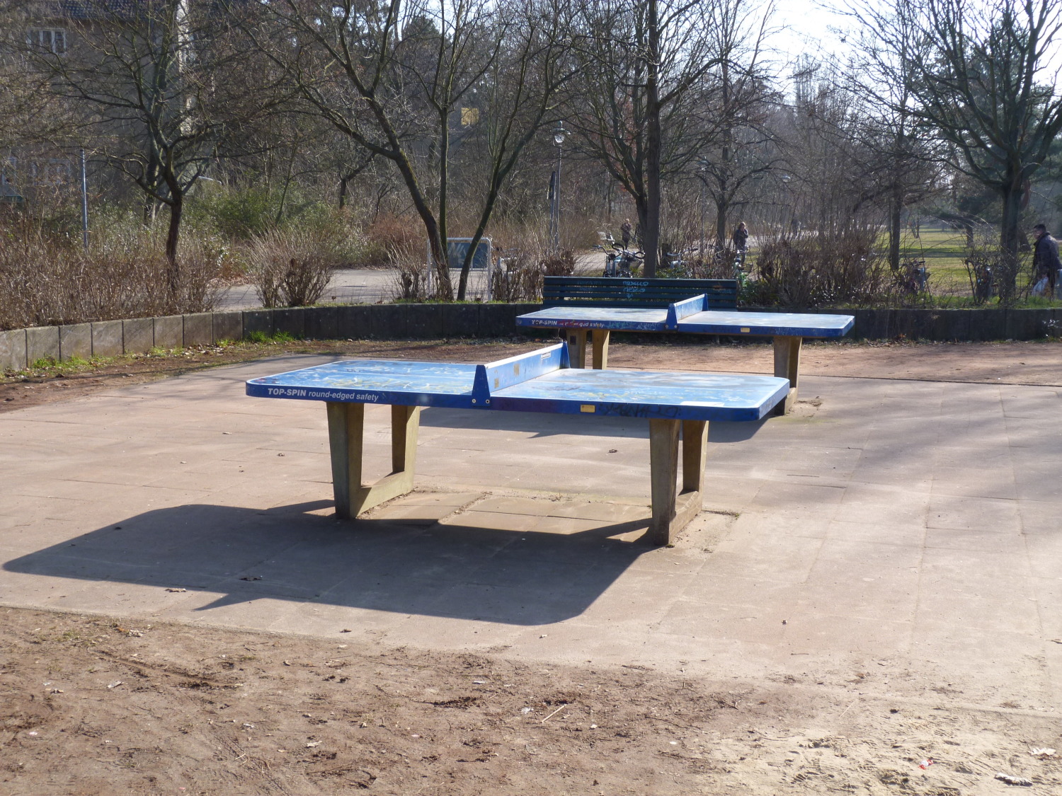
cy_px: 398
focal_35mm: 47
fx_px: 1442
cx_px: 531
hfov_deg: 40.4
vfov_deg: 30.9
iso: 80
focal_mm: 8.5
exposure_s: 1/200
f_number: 4.5
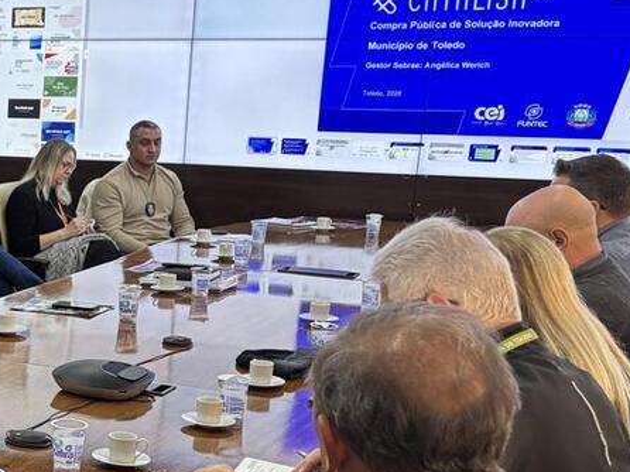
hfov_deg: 24.3
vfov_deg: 20.8
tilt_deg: -13.4
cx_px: -192
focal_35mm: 70
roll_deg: +0.0
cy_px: 367
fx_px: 1273
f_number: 1.6
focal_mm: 5.96
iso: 160
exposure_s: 1/60
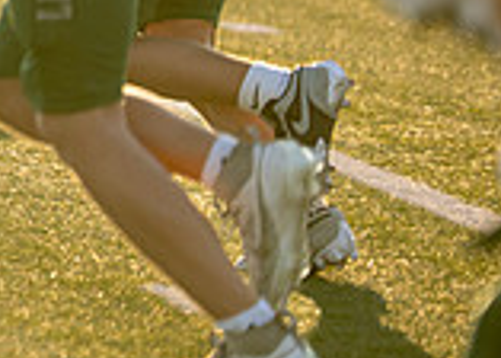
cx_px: -663
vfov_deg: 1.8
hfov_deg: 2.5
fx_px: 11222
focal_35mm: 789
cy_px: -259
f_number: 2.8
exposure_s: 1/2000
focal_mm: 171
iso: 250
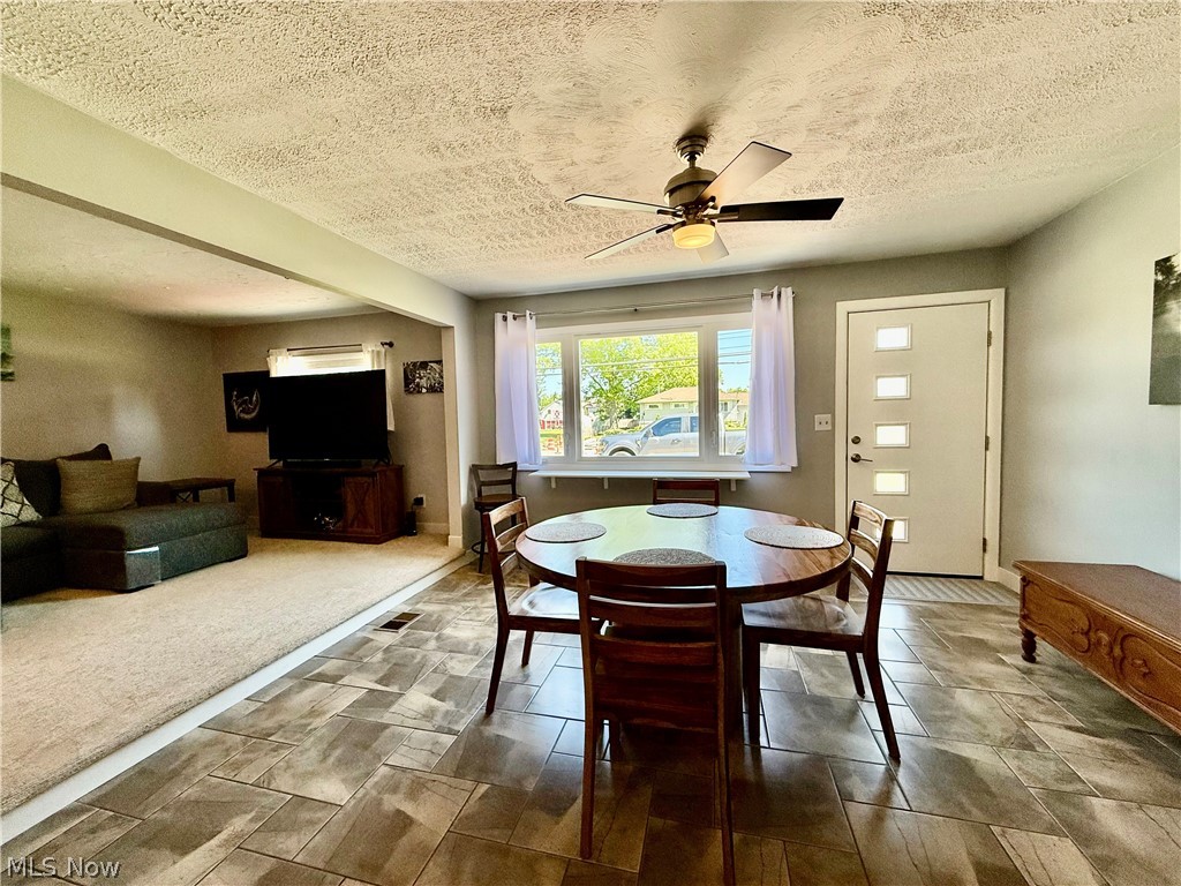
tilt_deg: -3.2
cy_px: 443
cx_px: 590
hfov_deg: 102.1
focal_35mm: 14
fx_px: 478
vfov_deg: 85.7
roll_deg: +1.2
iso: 100
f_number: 2.2
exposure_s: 1/120
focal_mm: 2.22
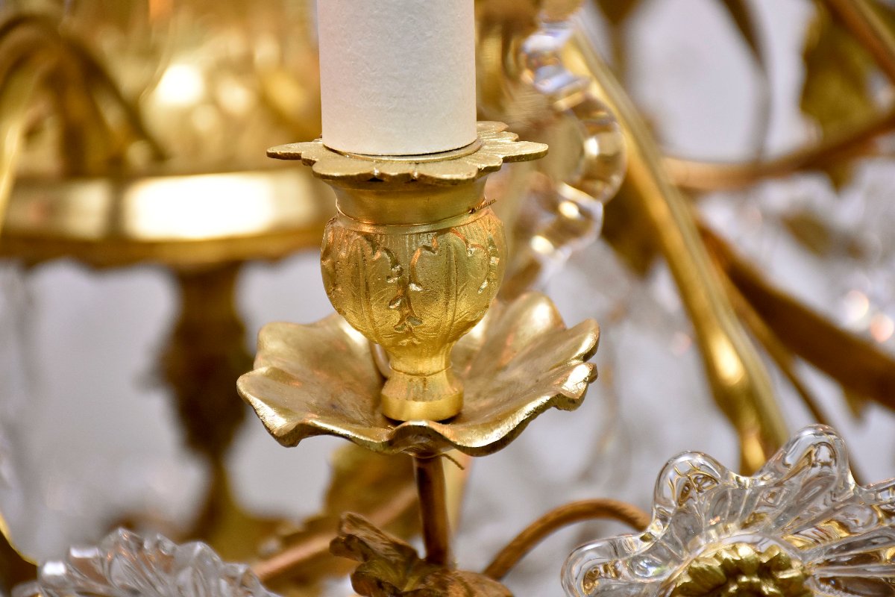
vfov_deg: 9.1
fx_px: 3729
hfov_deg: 13.7
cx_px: 448
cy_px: 298
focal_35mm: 150
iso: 1000
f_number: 5.6
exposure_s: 1/160
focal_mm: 100
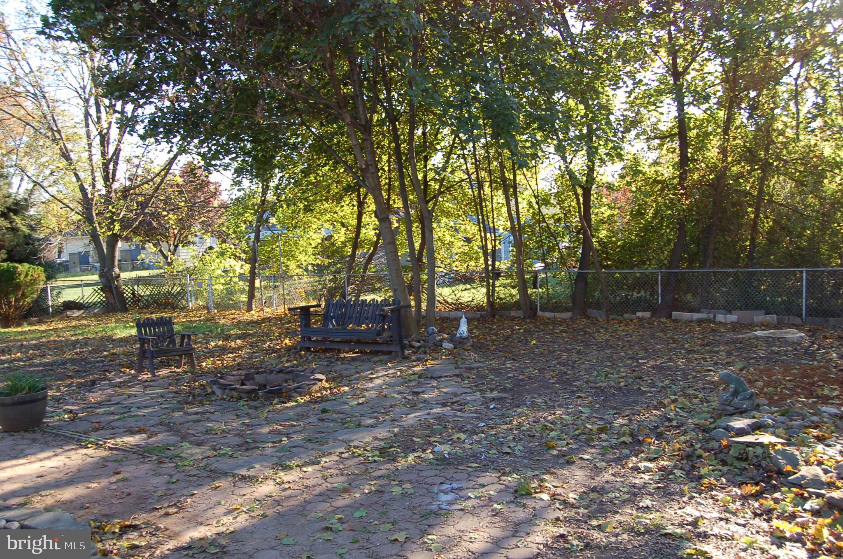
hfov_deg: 62.0
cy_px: 280
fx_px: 701
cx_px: 422
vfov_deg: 43.5
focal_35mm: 30
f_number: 5.6
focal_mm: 20
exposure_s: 1/125
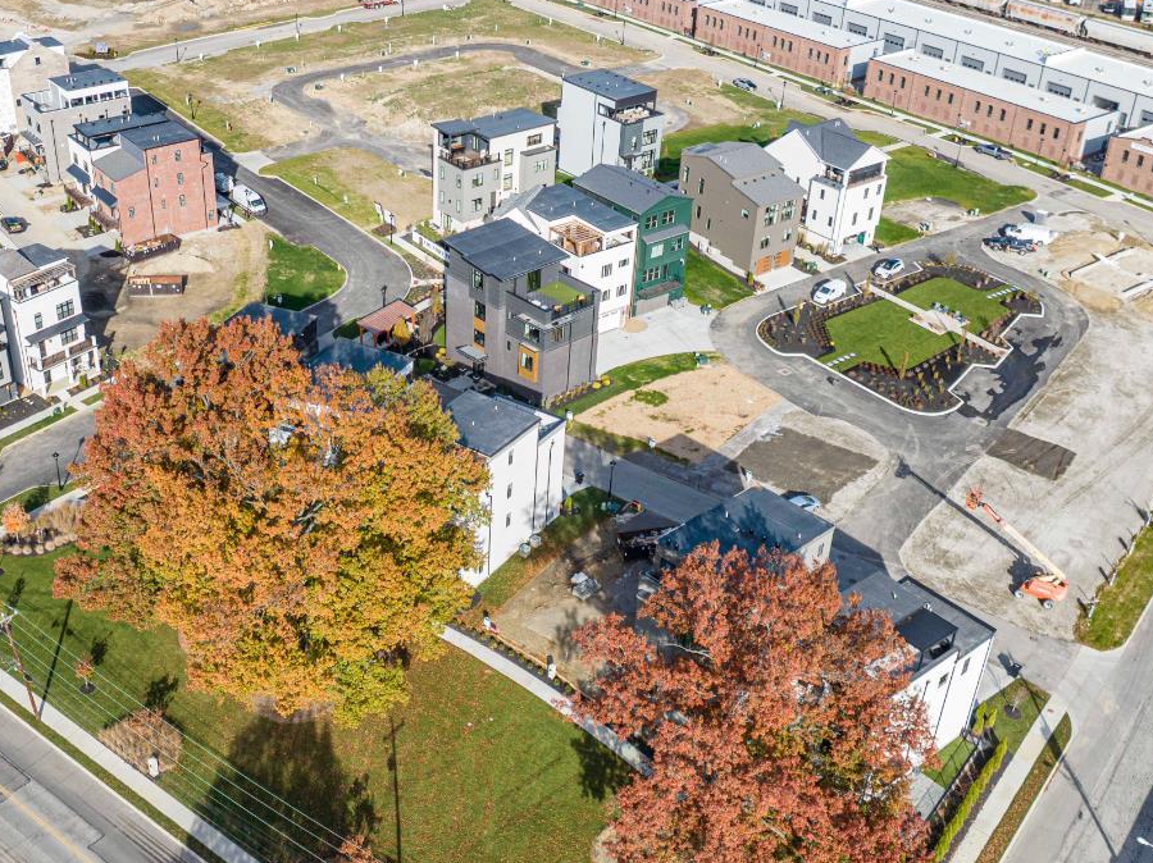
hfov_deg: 46.4
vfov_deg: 35.9
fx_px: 1332
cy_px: 417
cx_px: 430
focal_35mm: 40
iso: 100
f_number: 2.8
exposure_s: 1/2000
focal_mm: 12.29
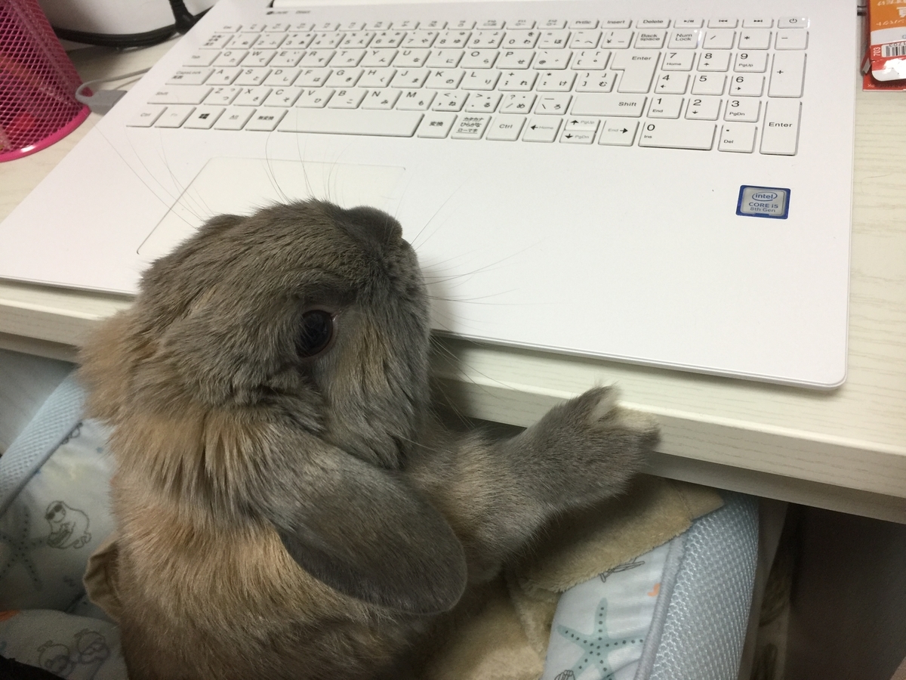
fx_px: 759
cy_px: 340
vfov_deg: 48.2
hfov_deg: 61.7
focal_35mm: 29
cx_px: 453
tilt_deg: -46.4
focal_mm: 4.15
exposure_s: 1/15
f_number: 2.2
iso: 64
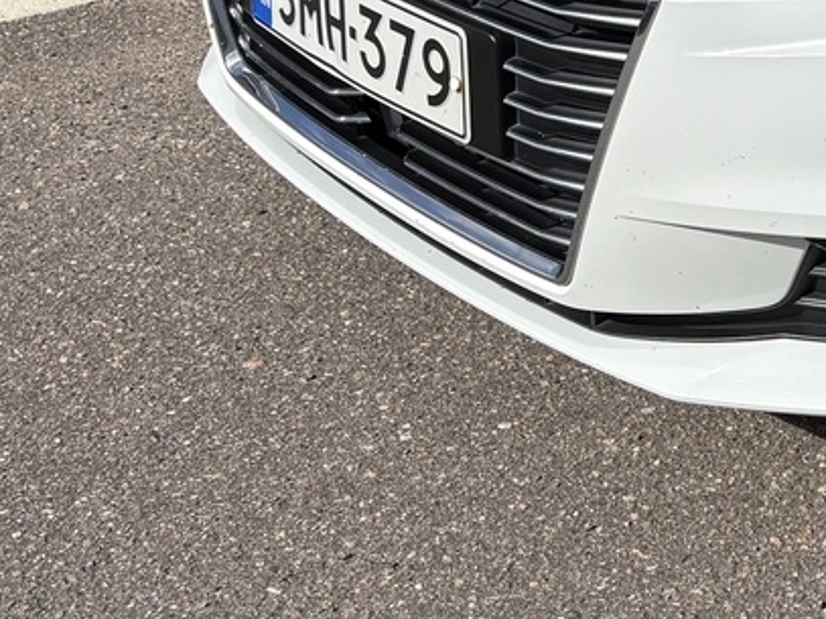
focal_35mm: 92
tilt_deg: -17.1
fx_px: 2195
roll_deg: -1.2
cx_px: 1277
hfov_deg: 18.6
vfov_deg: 15.2
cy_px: -233
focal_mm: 5.96
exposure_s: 1/7813
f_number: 1.6
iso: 50
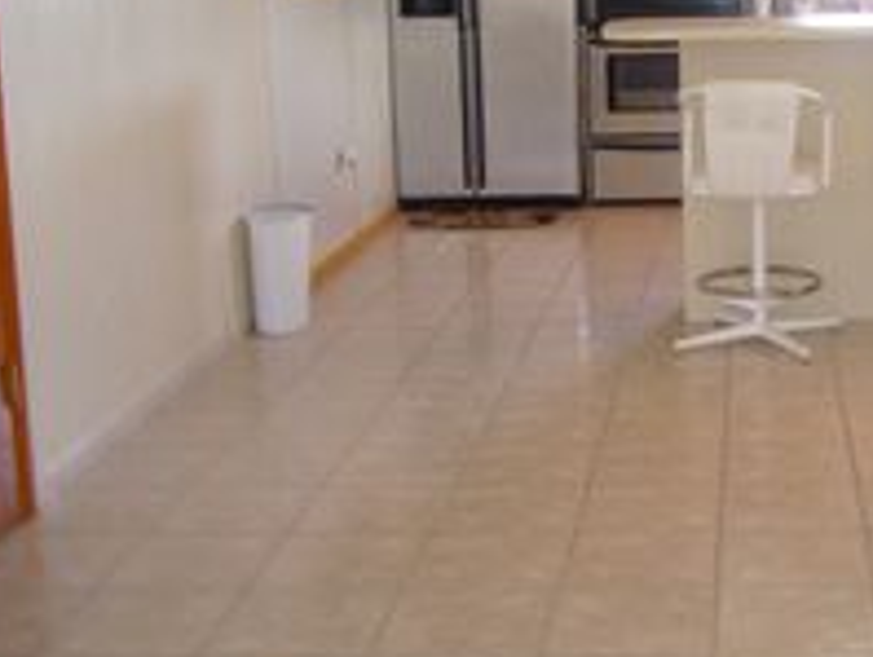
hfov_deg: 28.8
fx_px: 1641
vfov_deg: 22.5
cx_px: 750
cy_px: 198
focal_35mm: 65
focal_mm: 5.8
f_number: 2.8
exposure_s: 1/20
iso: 100
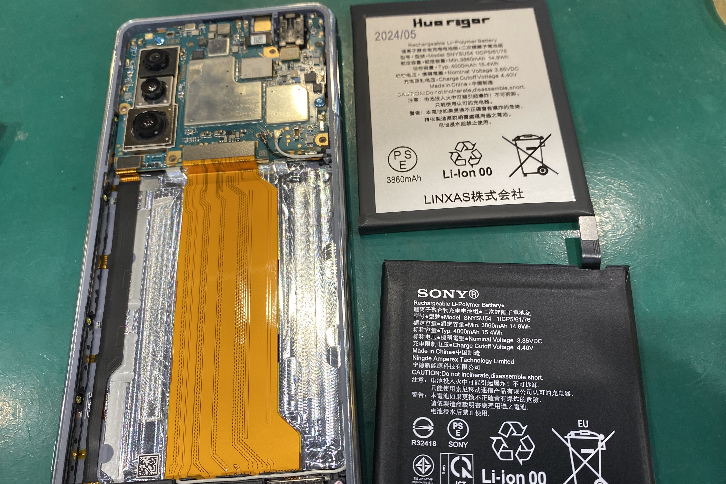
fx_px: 565
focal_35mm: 28
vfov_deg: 46.3
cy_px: 278
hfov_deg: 65.5
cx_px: 375
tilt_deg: -67.0
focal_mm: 4.25
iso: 125
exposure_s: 1/100
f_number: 1.8
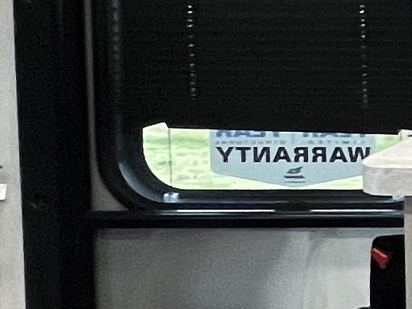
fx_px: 1202
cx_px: 1149
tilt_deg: -3.4
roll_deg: -3.0
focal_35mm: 101
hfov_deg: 12.2
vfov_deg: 14.1
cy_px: -85
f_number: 1.8
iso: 250
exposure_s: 1/69
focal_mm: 1.57
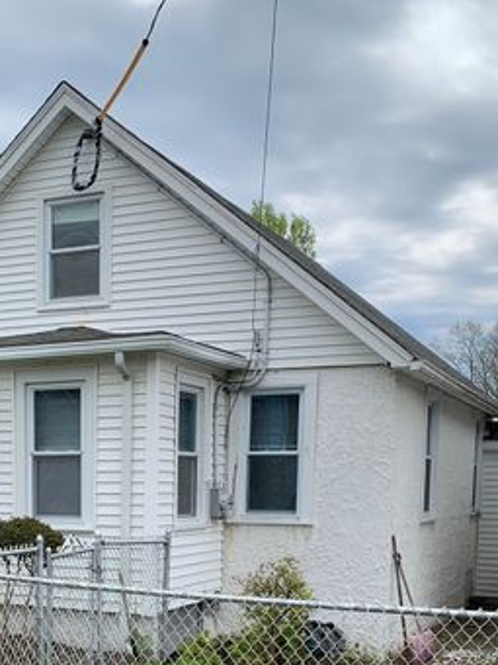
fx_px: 978
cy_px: 586
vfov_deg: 35.5
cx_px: 82
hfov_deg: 27.8
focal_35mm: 51
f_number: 1.8
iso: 25
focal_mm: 4.25
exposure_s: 1/1779
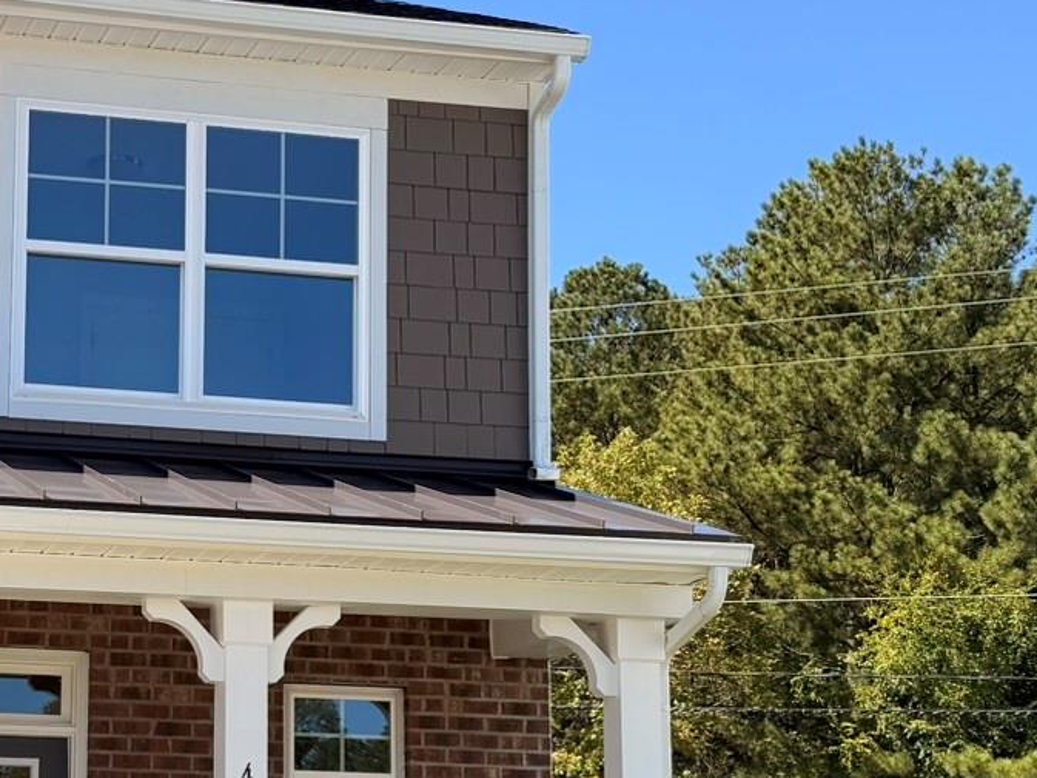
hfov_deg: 25.8
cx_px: 86
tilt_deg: +8.6
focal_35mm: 73
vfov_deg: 20.0
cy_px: 582
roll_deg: -0.9
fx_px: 2187
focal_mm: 6.76
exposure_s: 1/3021
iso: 80
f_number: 1.78
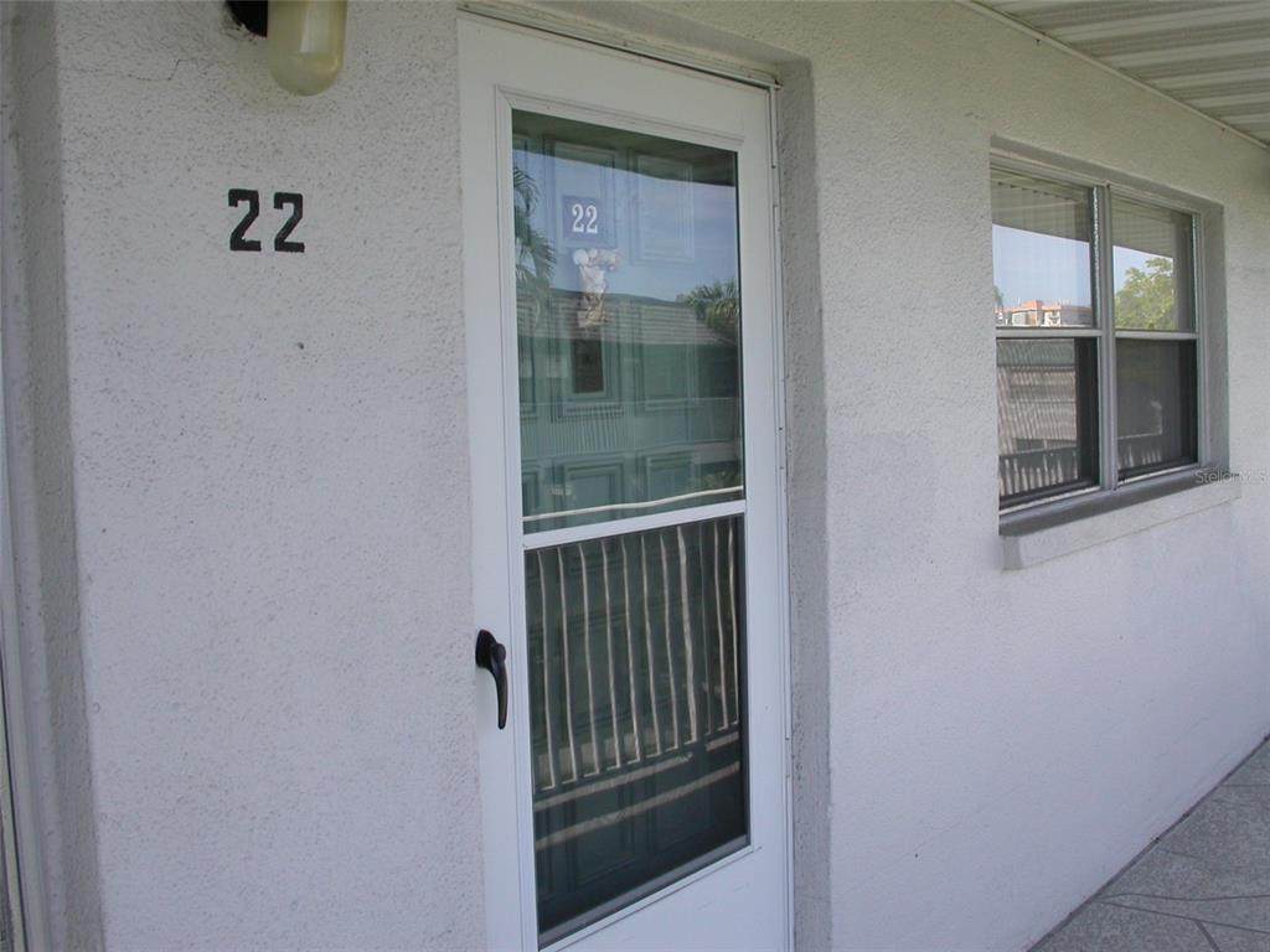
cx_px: 635
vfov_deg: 37.7
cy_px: 476
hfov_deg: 49.0
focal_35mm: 38
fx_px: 1394
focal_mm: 7.85
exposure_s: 1/179
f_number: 6
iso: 100
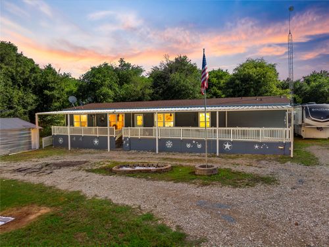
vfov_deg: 56.8
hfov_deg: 71.6
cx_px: 164
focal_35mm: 24
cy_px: 124
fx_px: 228
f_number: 2.8
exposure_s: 1/2000
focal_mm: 12.29
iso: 100
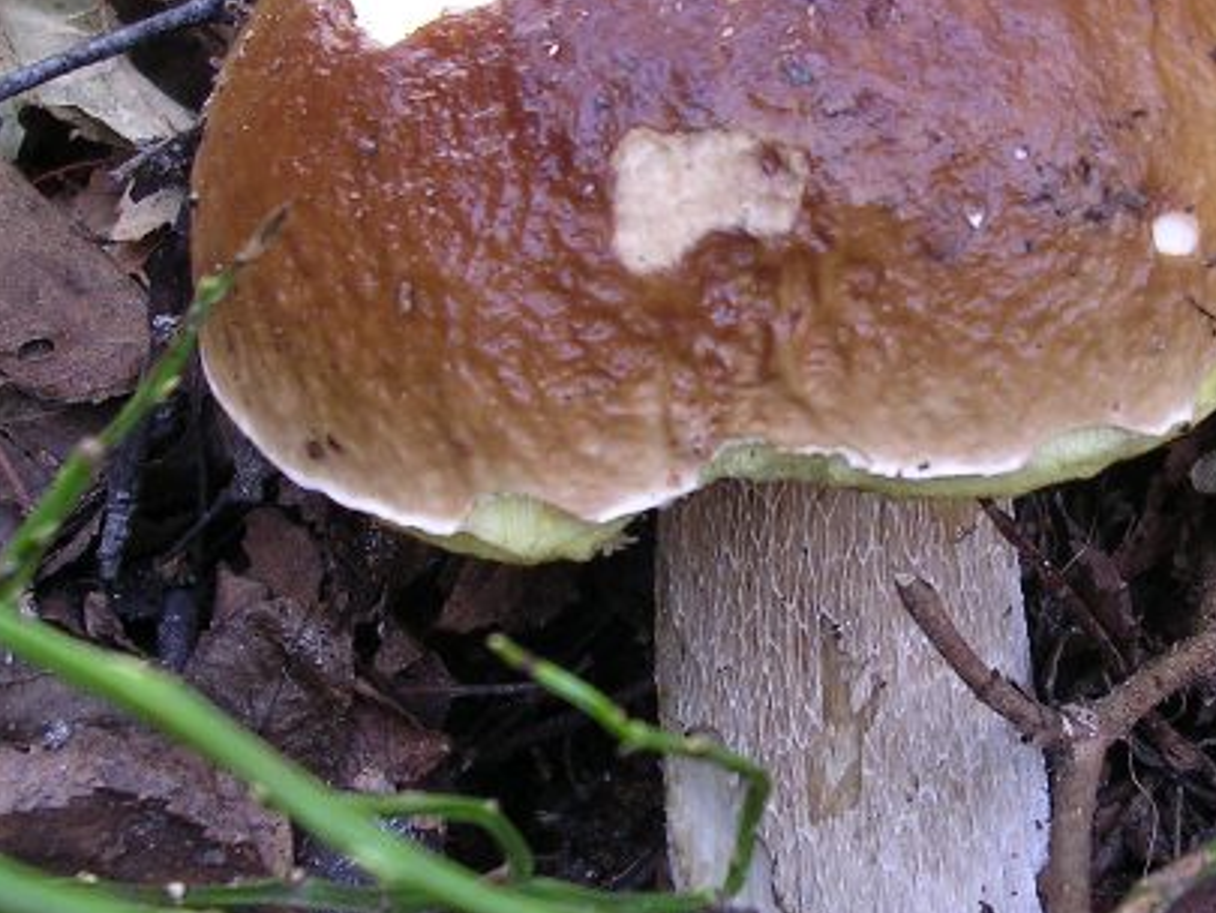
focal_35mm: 75
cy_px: 384
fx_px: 2635
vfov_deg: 19.6
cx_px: 811
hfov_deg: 25.8
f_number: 2.8
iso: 100
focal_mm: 5.8
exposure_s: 1/17.7
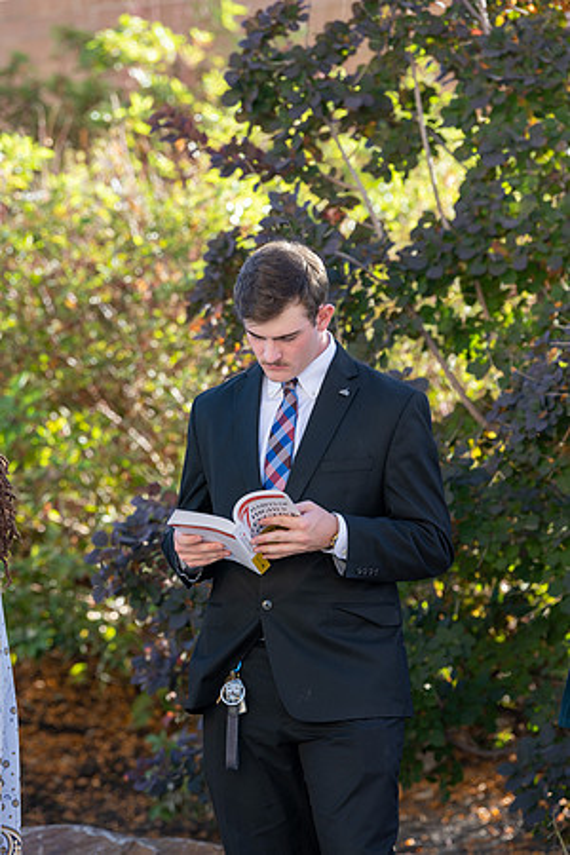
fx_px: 4512
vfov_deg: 10.8
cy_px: 428
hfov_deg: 7.2
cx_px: 285
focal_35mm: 190
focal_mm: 190
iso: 100
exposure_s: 1/200
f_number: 4.5
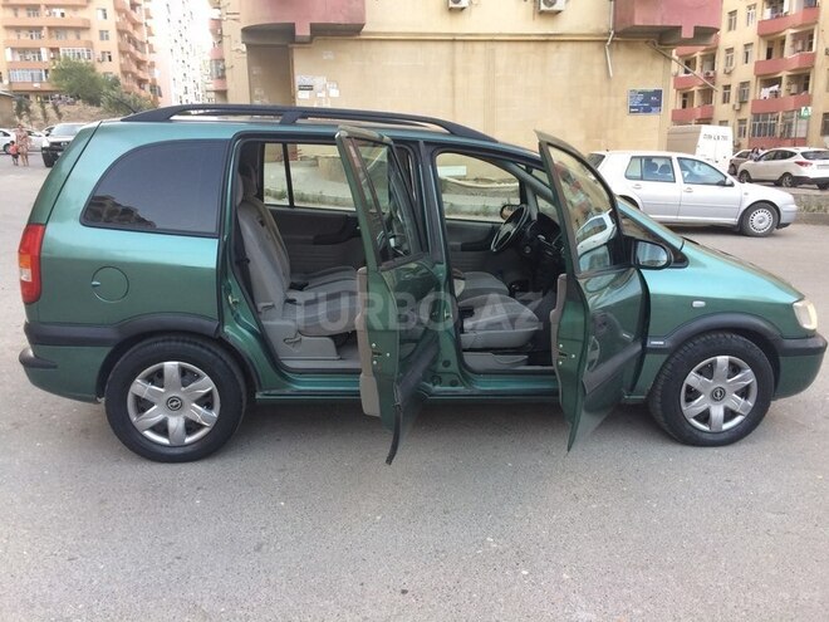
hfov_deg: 61.7
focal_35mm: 29
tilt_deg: -13.5
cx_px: 414
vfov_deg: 48.2
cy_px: 311
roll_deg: +1.4
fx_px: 695
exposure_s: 1/33
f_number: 2.2
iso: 40
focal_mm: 4.15
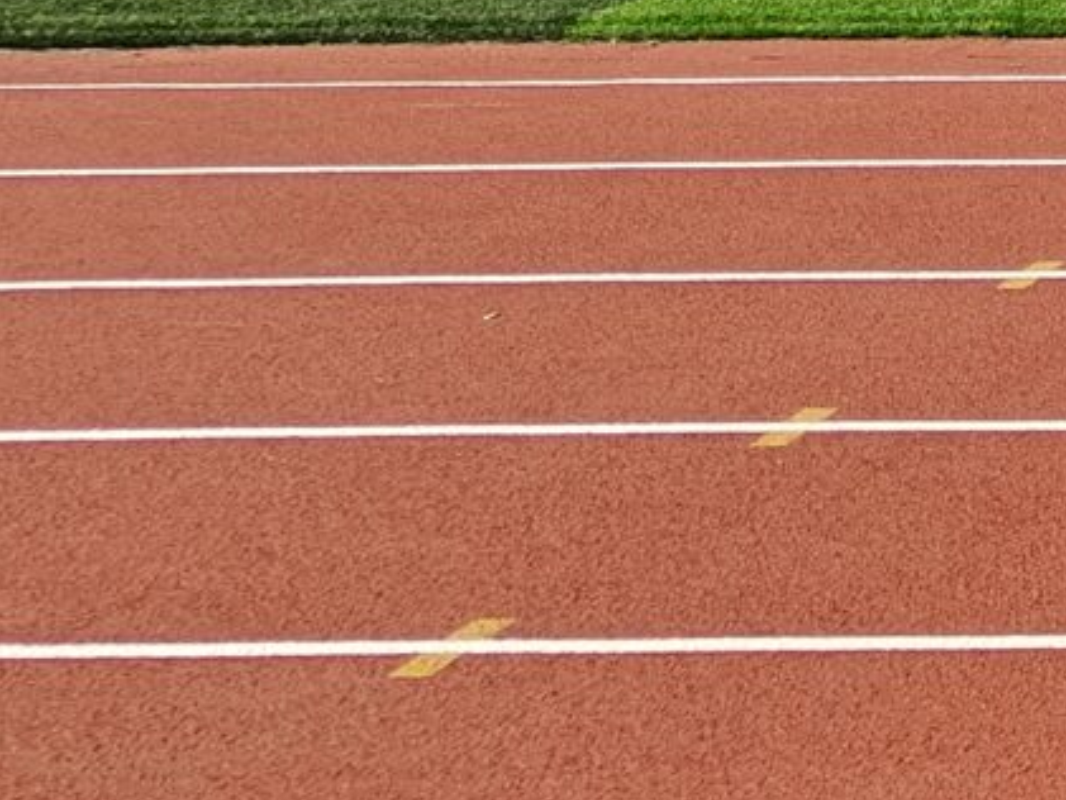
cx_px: 2385
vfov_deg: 9.2
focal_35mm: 146
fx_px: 4497
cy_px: -1051
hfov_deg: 11.6
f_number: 1.8
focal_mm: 5.59
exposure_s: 1/3298
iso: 50
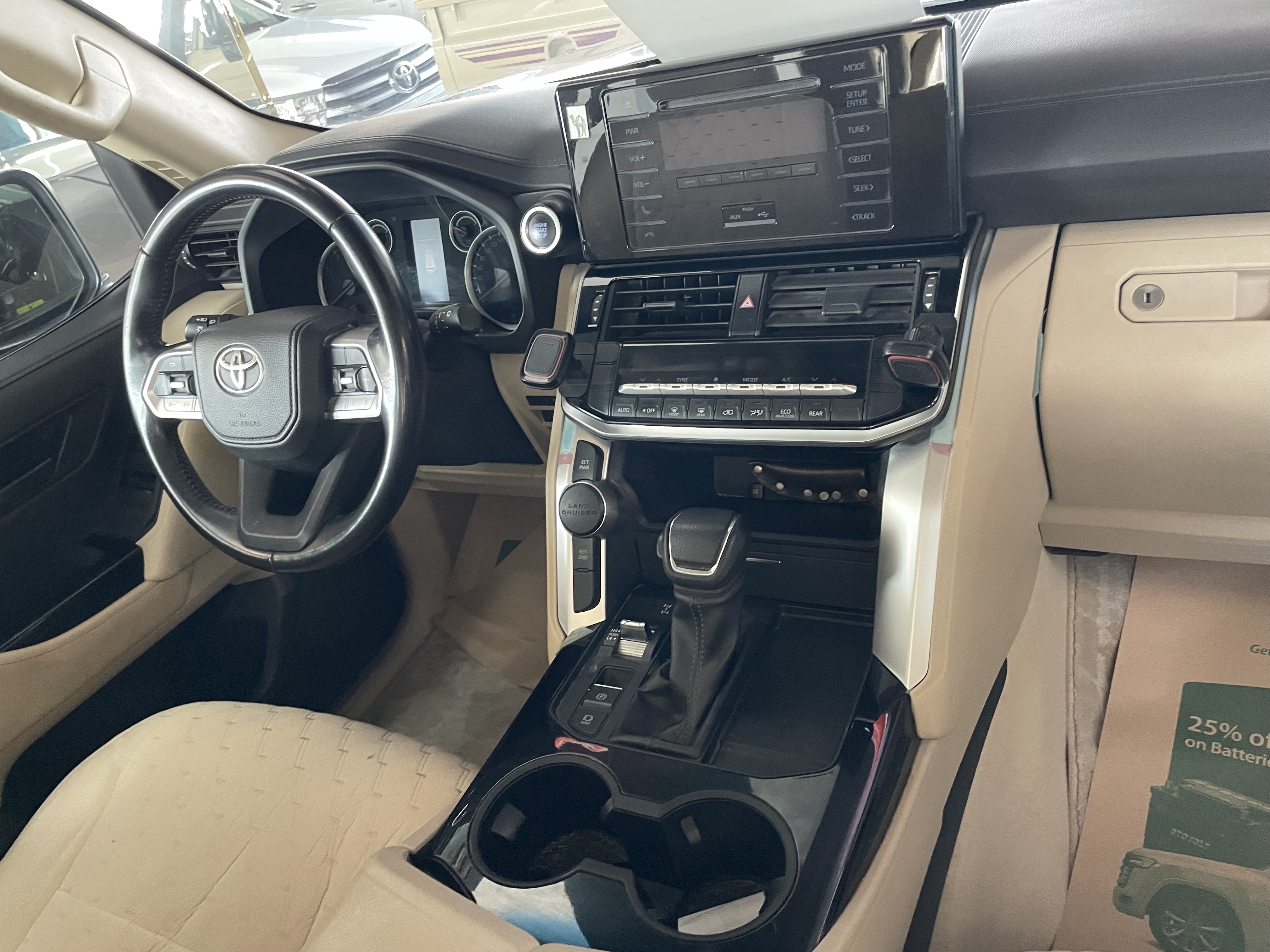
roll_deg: +17.2
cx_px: 635
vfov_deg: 53.1
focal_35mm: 26
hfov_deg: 67.3
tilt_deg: -33.5
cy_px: 476
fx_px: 954
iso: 400
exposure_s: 1/60
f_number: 1.6
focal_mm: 4.2
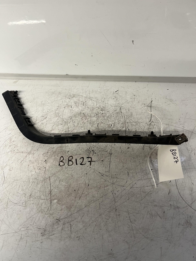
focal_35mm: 26
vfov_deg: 67.3
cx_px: 98
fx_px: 196
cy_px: 130
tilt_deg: -60.2
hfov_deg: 53.1
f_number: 1.6
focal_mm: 5.1
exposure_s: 1/50
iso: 80
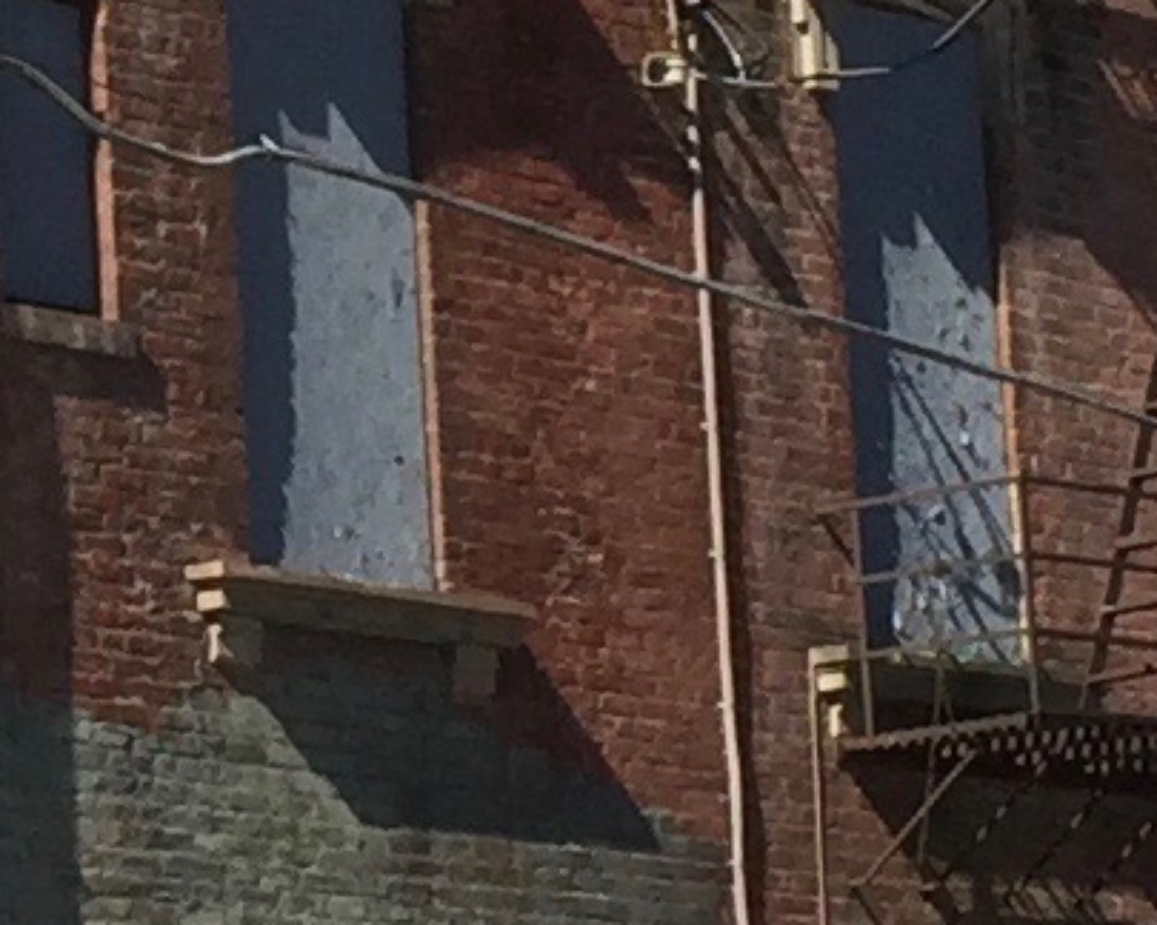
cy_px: 154
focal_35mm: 228
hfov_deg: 8.4
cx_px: 49
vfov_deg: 6.8
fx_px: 7807
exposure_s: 1/1883
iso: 32
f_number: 2.2
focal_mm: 4.15
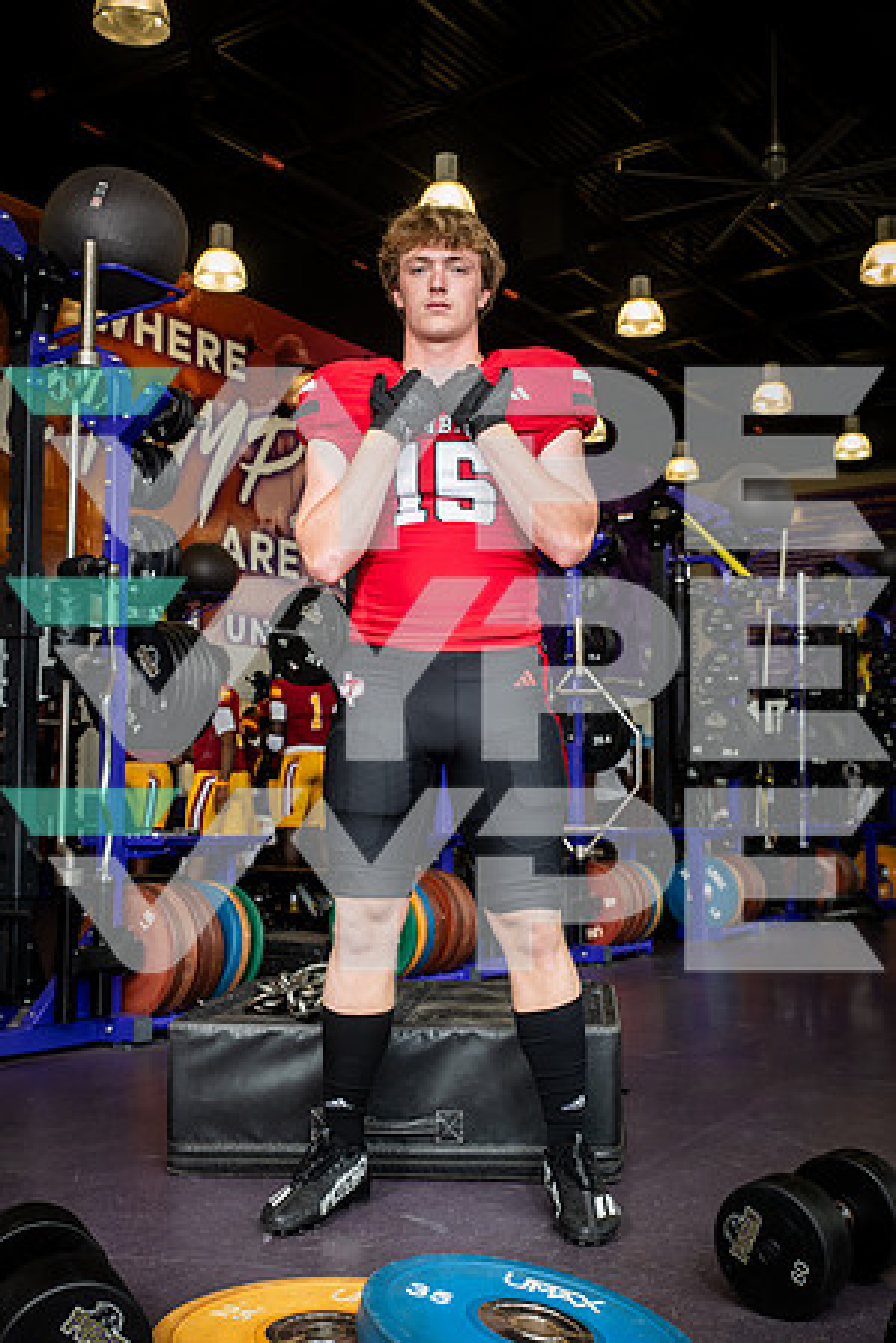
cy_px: 672
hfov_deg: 33.4
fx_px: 1493
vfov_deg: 48.5
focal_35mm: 40
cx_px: 448
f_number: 5.6
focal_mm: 40
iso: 500
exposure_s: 1/250
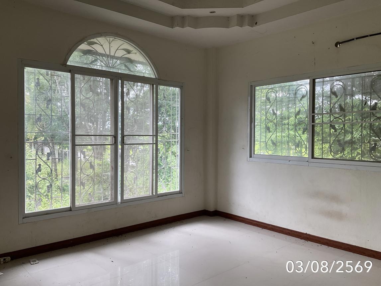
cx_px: 190
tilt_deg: -1.3
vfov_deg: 48.2
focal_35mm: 29
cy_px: 143
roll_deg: -0.4
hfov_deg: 61.7
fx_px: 319
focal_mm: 3
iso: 25
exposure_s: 1/100
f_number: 1.8
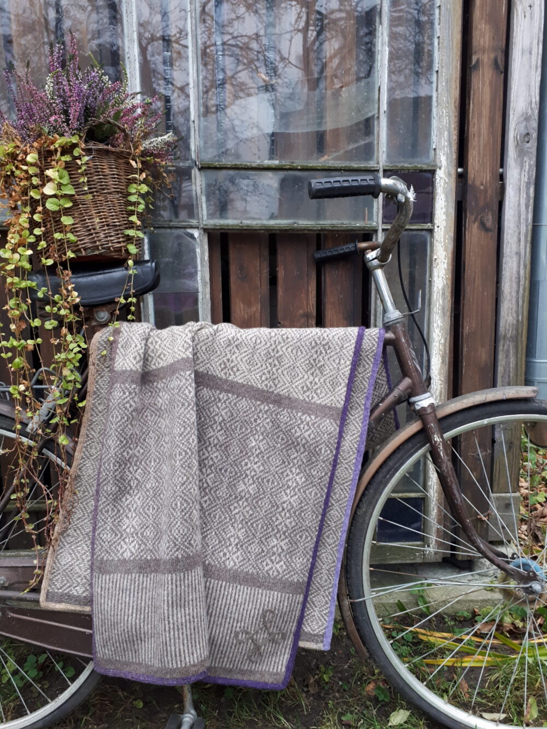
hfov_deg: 51.4
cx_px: 274
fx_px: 569
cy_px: 364
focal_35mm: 27
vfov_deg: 65.3
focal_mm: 3.6
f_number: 1.9
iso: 80
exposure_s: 1/33
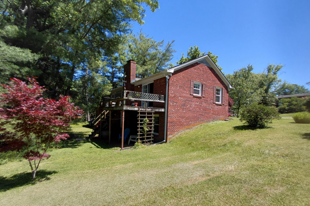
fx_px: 146
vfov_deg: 70.1
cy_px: 117
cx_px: 155
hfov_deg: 93.3
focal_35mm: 17
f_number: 2.2
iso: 40
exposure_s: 1/1134
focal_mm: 1.64
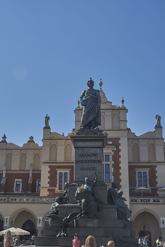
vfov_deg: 41.1
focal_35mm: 48
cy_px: 124
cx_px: 82
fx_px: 330
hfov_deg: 28.1
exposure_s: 1/250
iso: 110
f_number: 10
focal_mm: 32
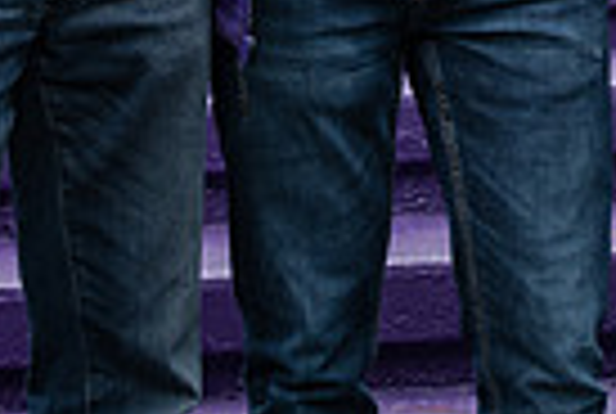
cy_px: -452
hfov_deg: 6.5
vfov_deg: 4.3
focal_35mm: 317
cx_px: 504
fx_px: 5436
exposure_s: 1/250
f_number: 5.6
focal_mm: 75
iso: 500
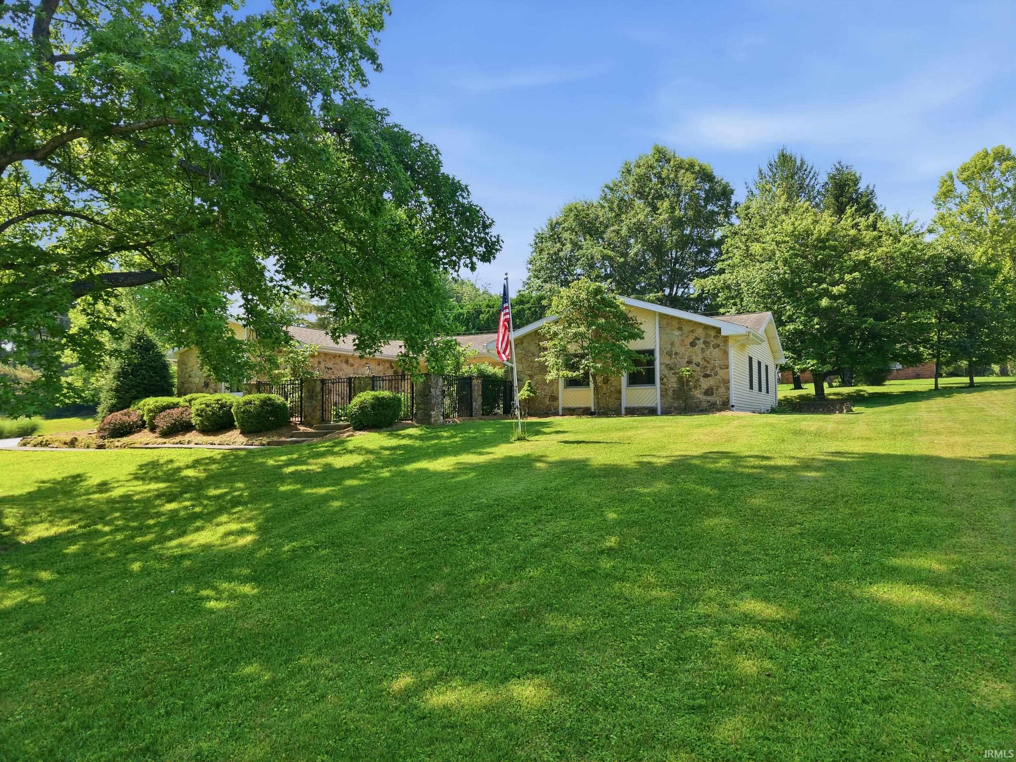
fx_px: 704
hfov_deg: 71.6
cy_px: 381
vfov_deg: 56.8
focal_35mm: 24
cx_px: 508
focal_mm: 8.7
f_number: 1.8
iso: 280
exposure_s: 1/3200
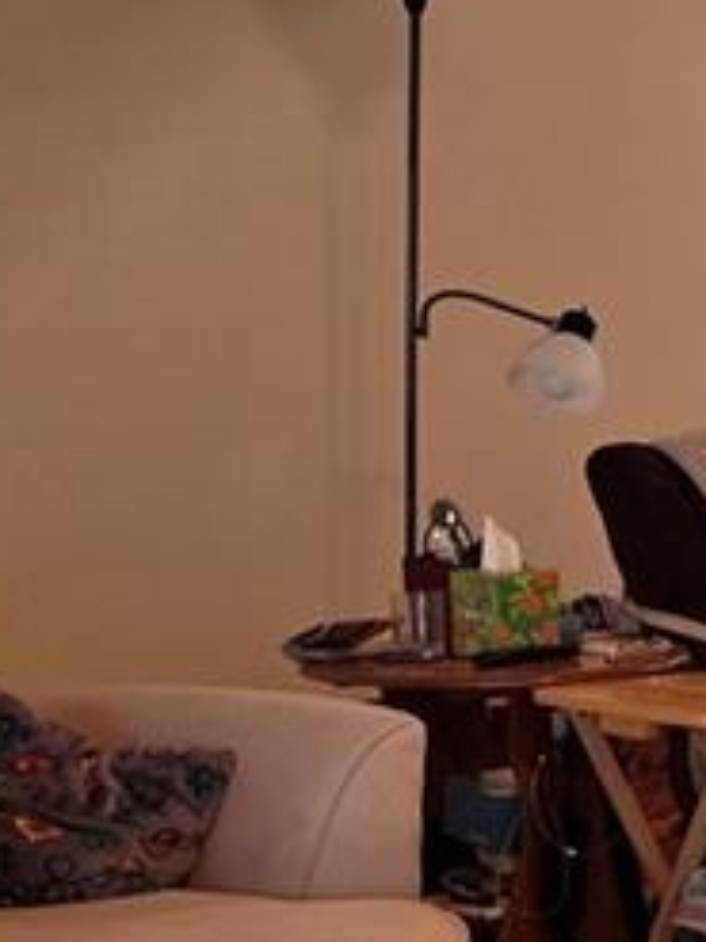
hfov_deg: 9.0
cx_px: 1900
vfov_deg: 13.8
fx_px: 3892
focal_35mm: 143
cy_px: 511
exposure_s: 1/60
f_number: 1.7
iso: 64
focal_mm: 6.25
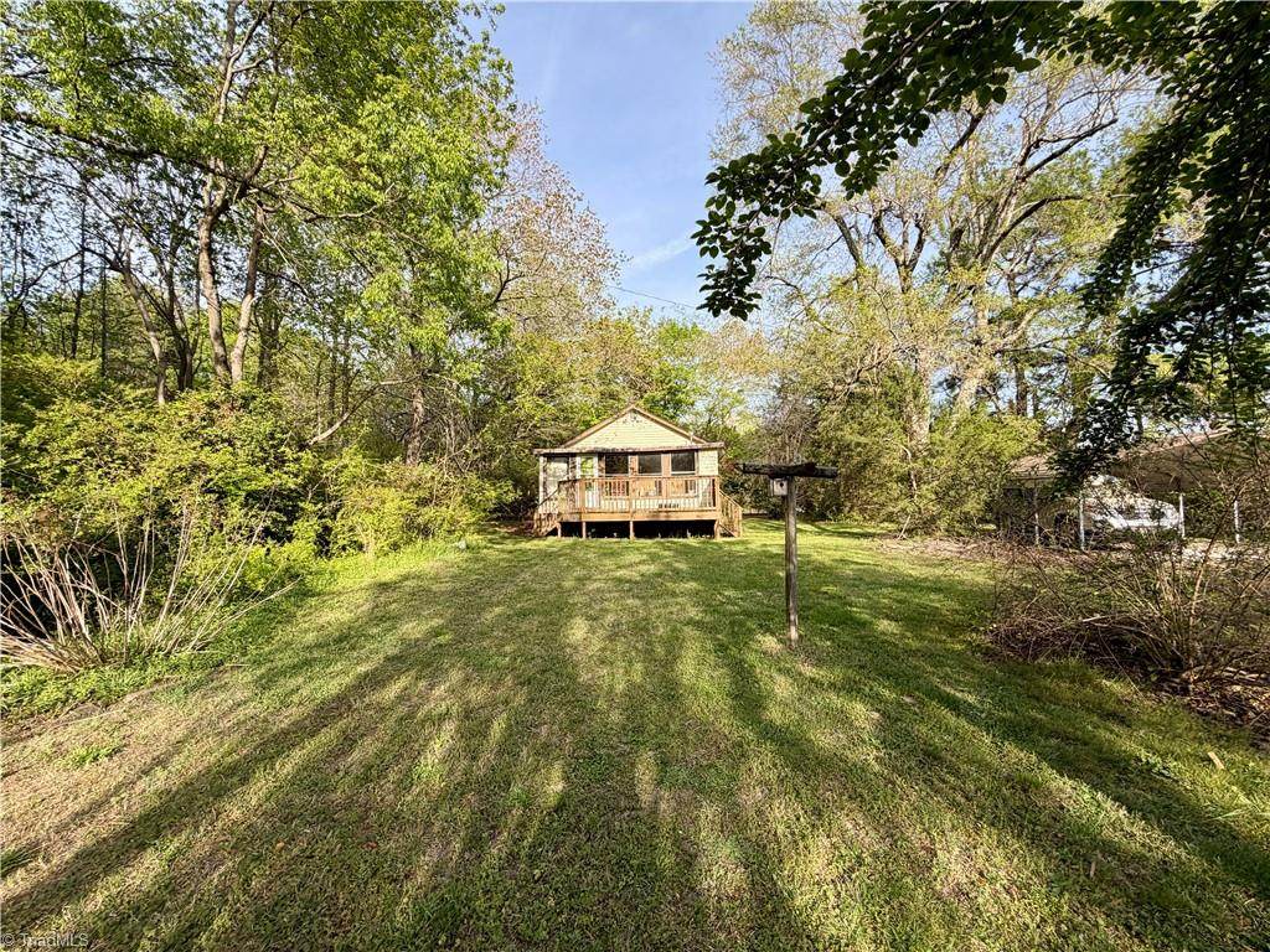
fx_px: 514
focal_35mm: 14
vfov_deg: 85.7
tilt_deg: +3.3
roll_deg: +0.6
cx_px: 635
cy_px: 476
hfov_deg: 102.1
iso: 50
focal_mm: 2.22
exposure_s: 1/502
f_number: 2.2
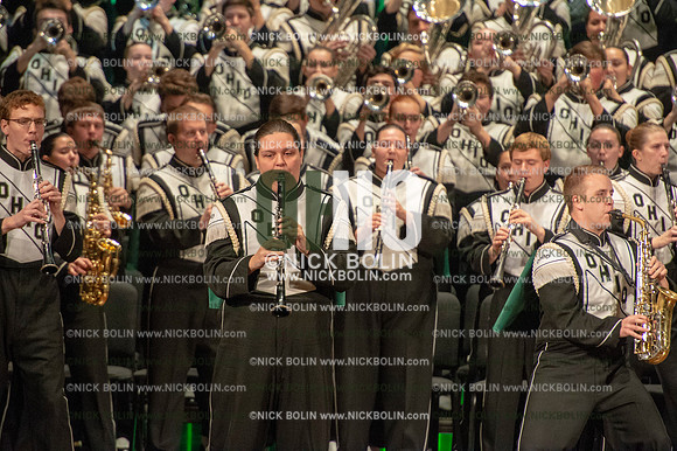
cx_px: 338
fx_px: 7518
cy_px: 226
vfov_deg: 3.4
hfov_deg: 5.2
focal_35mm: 400
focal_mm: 400
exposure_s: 1/320
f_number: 5.6
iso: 8000
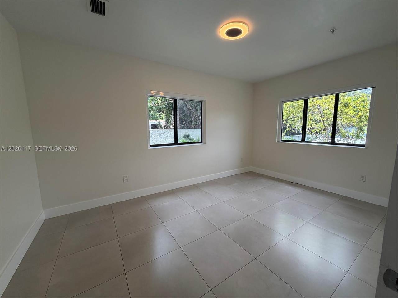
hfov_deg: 102.1
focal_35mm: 14
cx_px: 199
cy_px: 149
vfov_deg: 85.7
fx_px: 161
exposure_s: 1/120
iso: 80
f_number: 2.2
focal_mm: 2.22
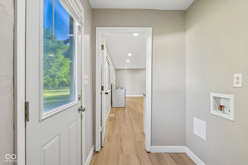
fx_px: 110
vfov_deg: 73.7
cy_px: 82
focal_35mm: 16
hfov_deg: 96.7
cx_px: 124
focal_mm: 16
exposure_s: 1/20
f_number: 8
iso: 100
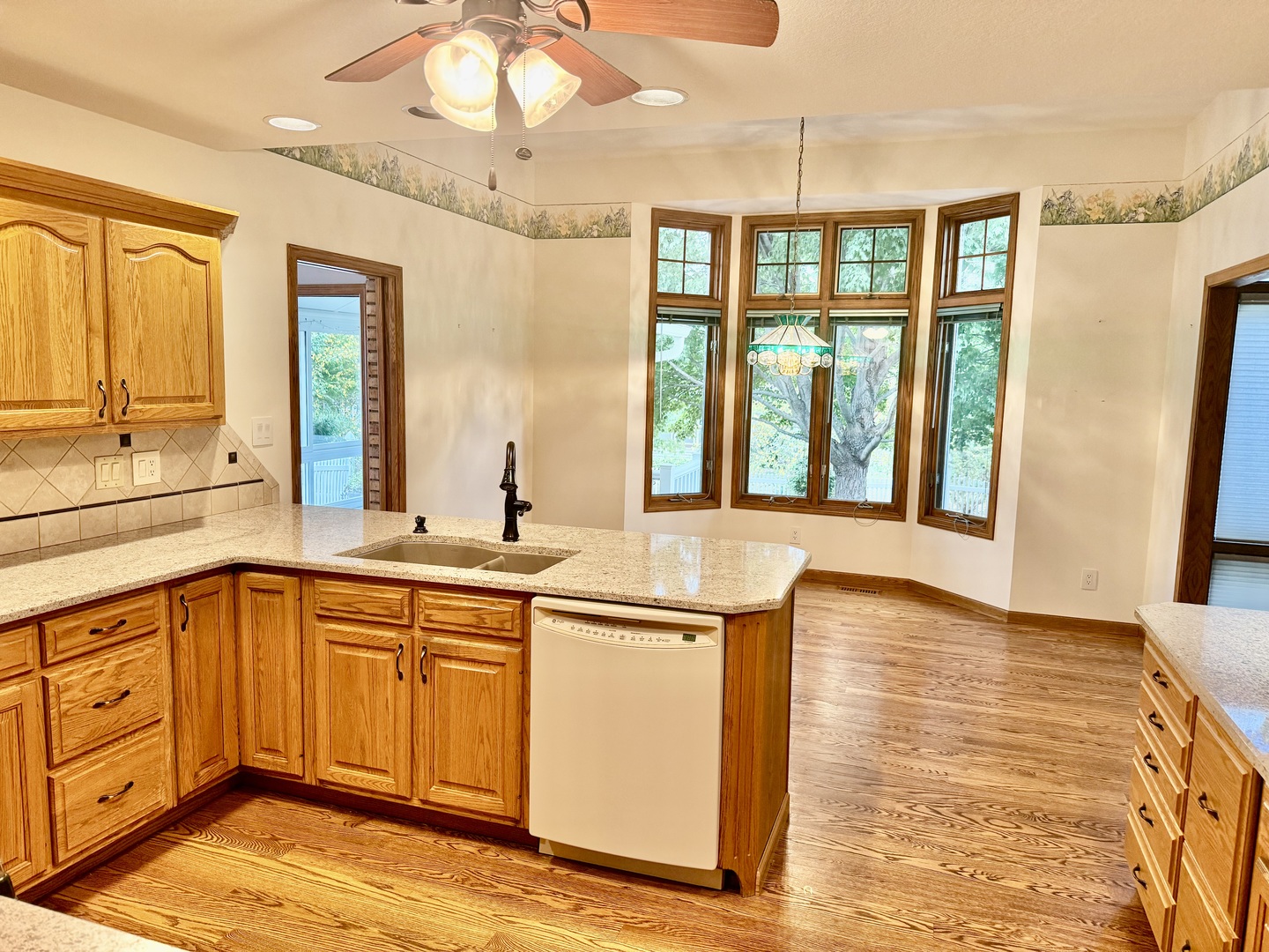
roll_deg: -1.8
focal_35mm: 24
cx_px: 634
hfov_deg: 71.6
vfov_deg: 56.8
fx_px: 880
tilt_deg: -6.4
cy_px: 476
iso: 200
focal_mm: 6.76
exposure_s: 1/60
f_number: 1.78
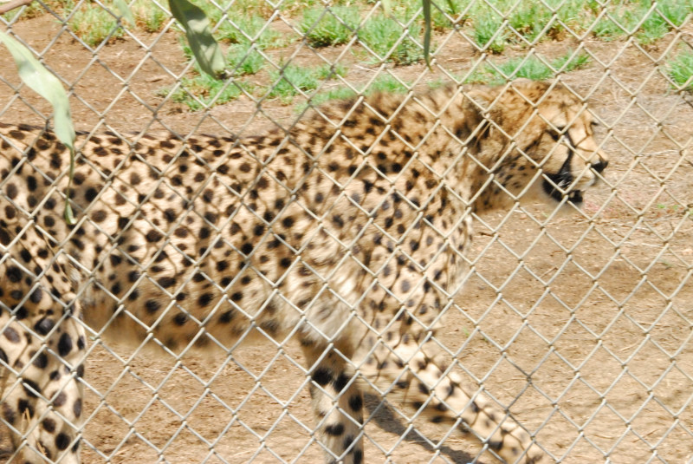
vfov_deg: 10.2
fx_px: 2601
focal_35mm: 135
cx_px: 346
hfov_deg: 15.2
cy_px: 232
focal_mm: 90
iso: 1600
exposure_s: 1/90
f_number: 34
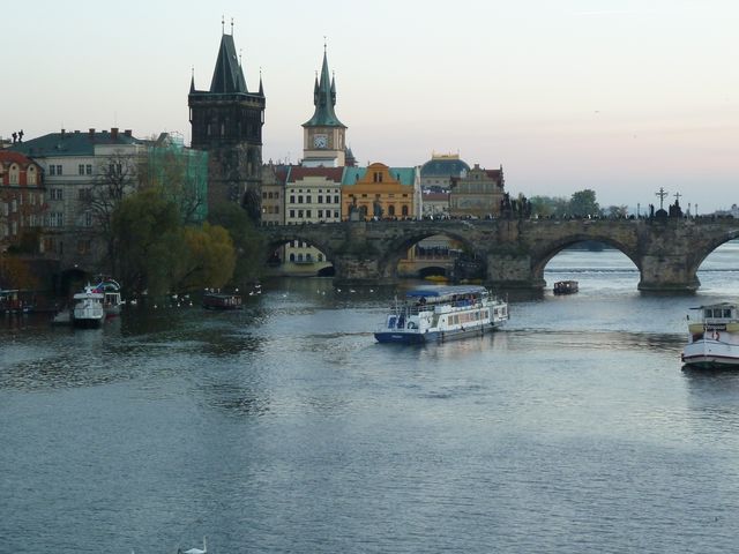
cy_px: 277
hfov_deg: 23.6
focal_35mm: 83
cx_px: 370
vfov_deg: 17.8
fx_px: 1772
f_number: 4.2
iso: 250
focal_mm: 13.7
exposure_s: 1/40
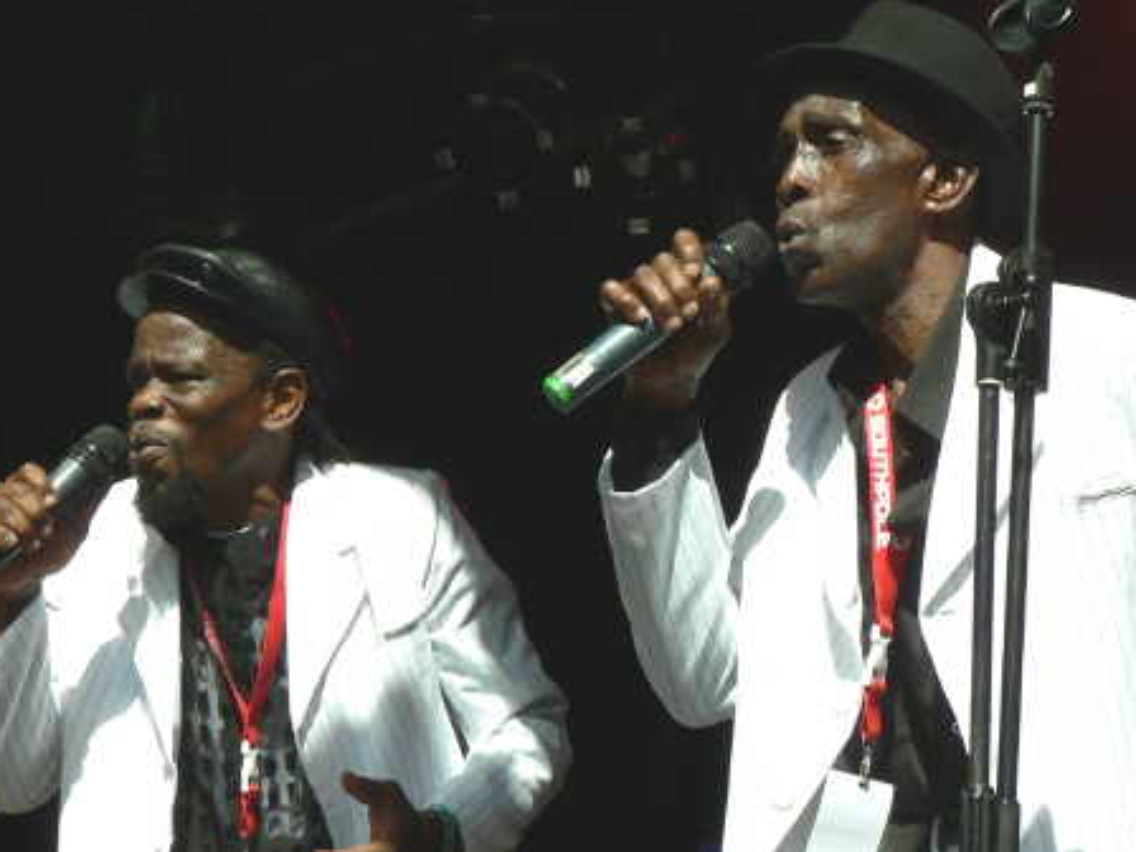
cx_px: 604
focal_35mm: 138
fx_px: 4529
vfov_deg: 10.7
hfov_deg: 14.3
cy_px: 462
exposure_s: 1/400
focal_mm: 17.7
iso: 64
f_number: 4.5
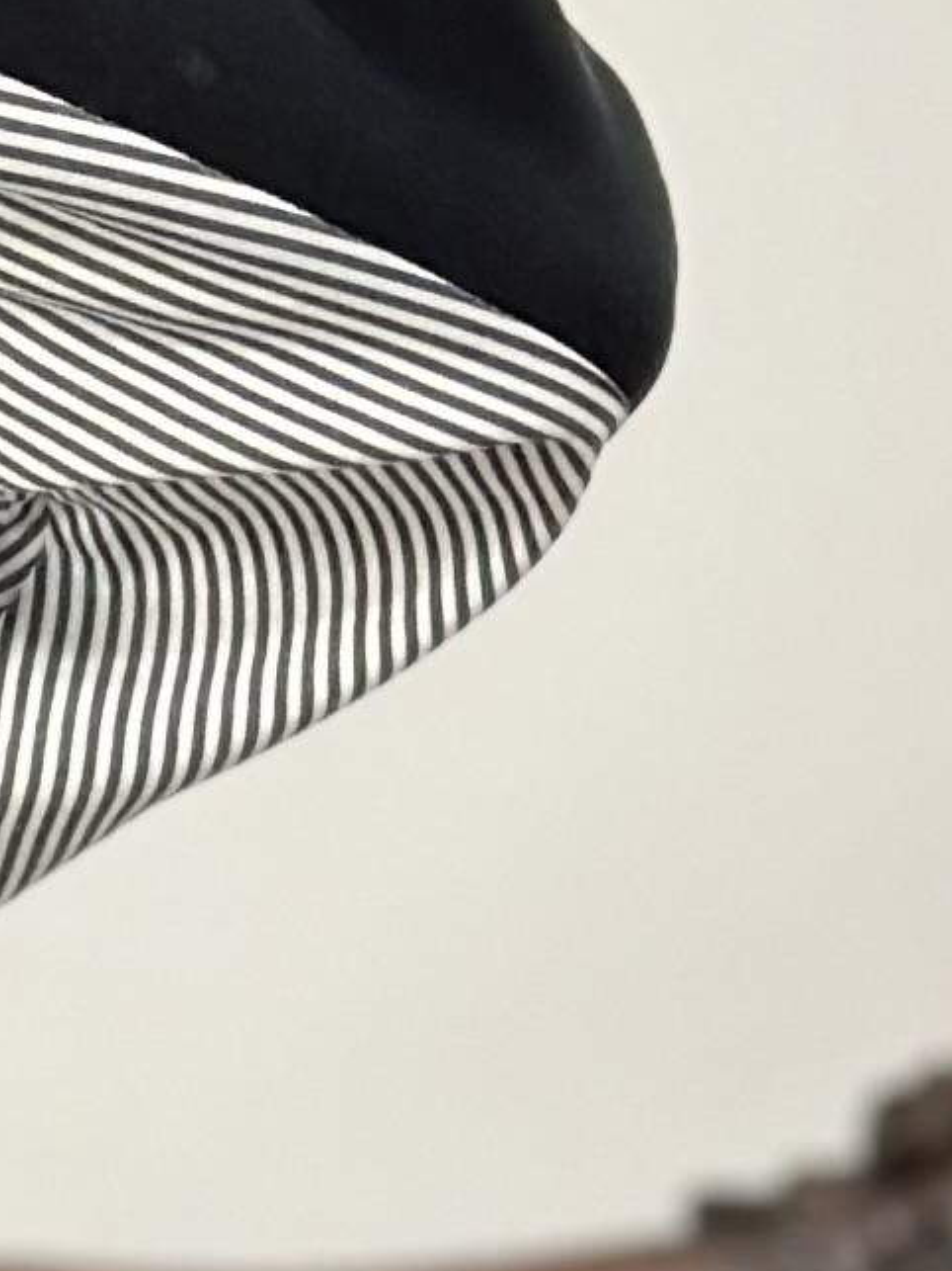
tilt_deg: -28.1
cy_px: 716
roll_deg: -0.8
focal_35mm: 301
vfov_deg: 6.6
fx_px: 11041
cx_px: -2015
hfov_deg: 4.7
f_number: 1.78
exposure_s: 1/50
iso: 125
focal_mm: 6.86
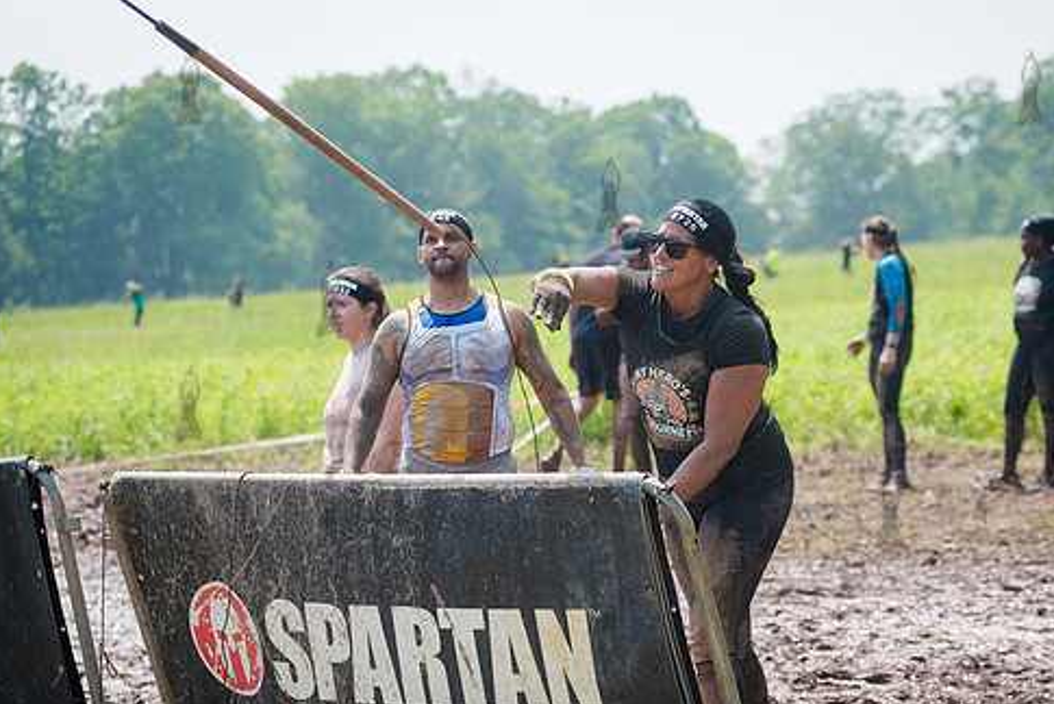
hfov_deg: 18.6
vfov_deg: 12.5
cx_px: 608
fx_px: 3222
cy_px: 403
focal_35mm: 110
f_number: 4
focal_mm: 92
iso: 400
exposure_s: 1/2000
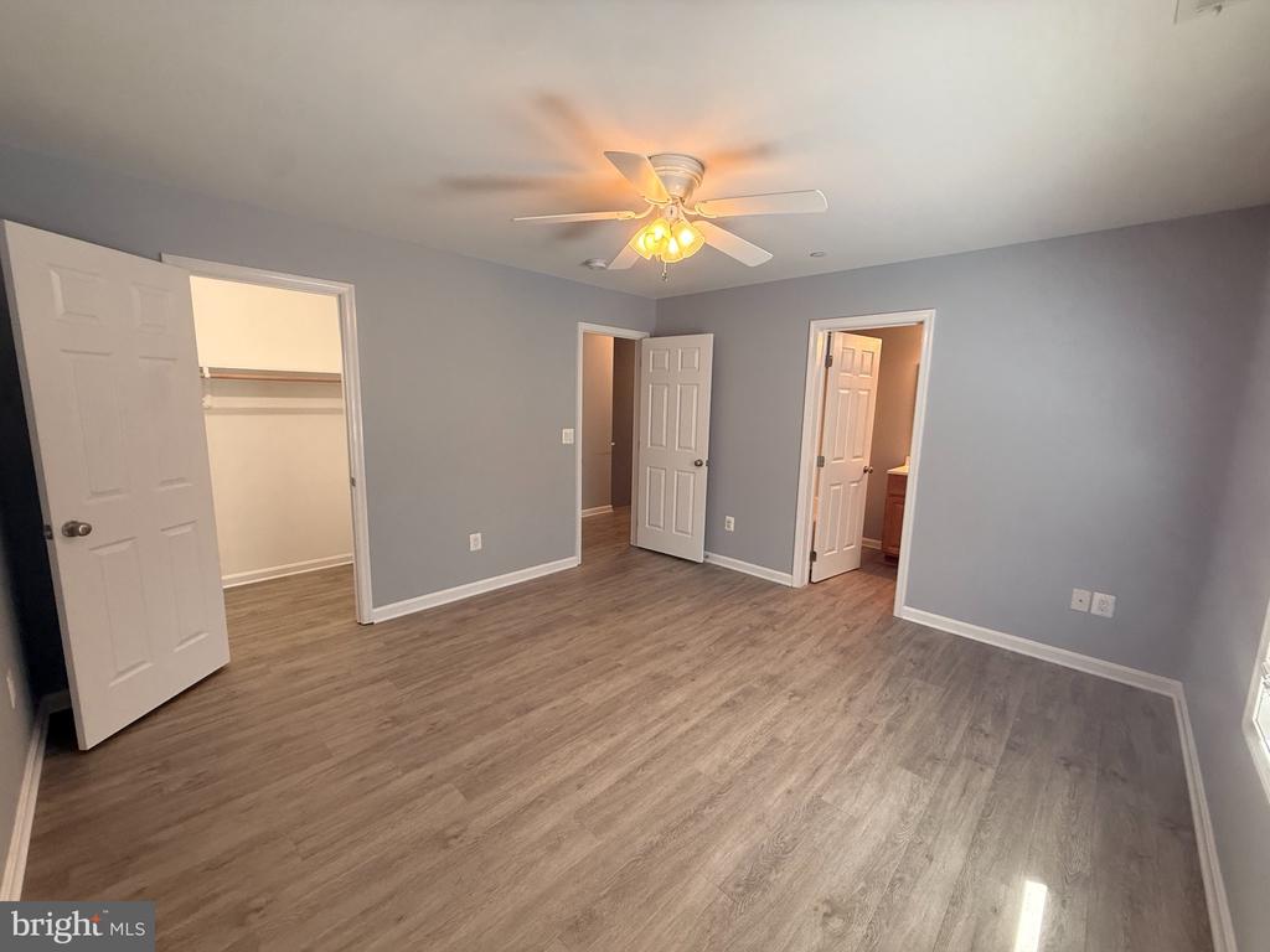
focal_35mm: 14
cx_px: 635
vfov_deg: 85.7
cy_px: 476
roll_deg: -1.3
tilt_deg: -7.4
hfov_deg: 102.1
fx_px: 514
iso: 320
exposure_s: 1/120
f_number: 2.2
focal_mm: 2.22
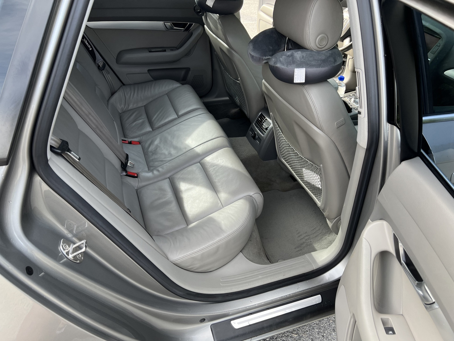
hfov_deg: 67.3
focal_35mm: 26
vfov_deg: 53.1
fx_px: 341
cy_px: 170
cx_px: 227
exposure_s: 1/167
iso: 40
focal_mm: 5.7
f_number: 1.5
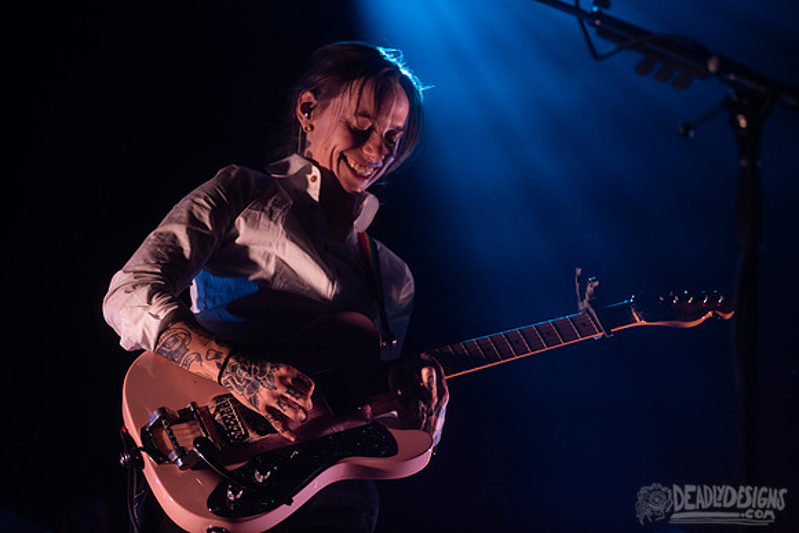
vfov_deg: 17.1
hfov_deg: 25.4
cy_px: 266
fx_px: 1776
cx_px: 400
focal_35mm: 80
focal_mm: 80
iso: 2000
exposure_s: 1/320
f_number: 3.2
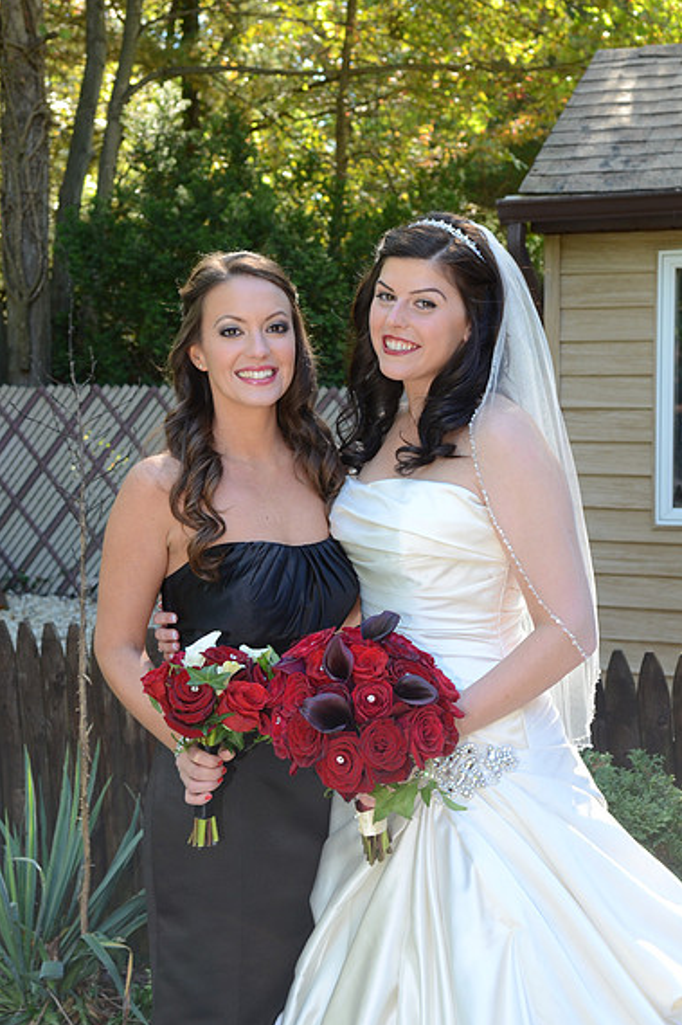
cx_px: 342
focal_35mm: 58
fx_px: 1649
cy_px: 517
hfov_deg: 23.4
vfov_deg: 34.5
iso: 500
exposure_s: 1/100
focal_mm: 38
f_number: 6.3
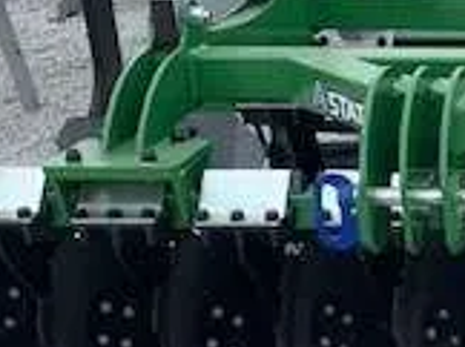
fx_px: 1382
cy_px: 333
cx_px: 663
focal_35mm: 103
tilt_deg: -23.7
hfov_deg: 17.5
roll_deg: +1.1
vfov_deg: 14.1
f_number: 1.8
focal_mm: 4.25
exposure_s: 1/696
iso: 25
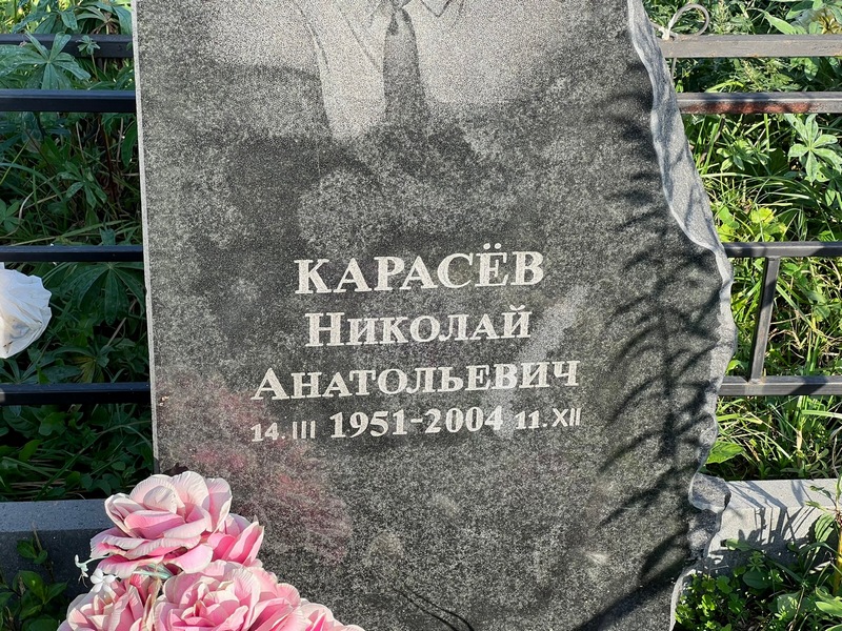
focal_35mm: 77
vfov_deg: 19.1
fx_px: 1873
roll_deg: -1.3
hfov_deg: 25.3
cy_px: 316
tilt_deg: -27.6
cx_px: 421
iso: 32
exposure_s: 1/200
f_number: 2.8
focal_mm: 9
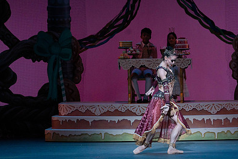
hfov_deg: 7.0
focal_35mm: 292
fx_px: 1931
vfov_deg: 4.7
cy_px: 72
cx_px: 161
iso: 3200
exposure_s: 1/320
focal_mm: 200
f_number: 5.6
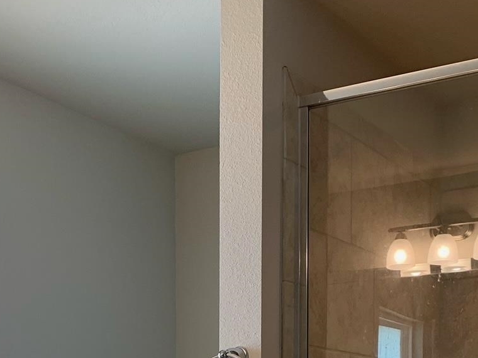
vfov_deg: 19.8
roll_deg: -0.6
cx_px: 242
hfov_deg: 28.2
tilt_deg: -0.2
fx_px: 953
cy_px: 447
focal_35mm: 69
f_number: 1.8
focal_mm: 4.25
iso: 64
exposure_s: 1/60
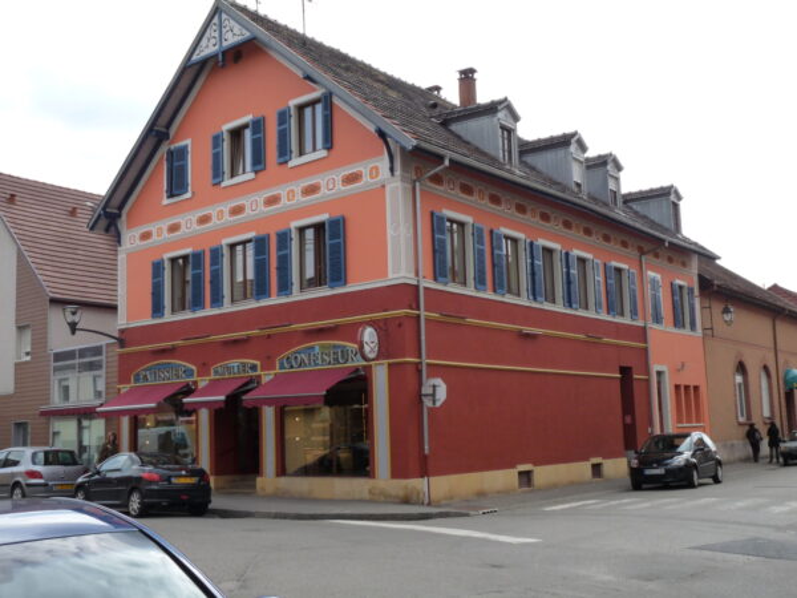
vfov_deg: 31.5
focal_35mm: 46
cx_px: 398
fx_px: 1059
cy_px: 299
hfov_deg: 41.2
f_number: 5.6
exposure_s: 1/250
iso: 160
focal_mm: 8.2
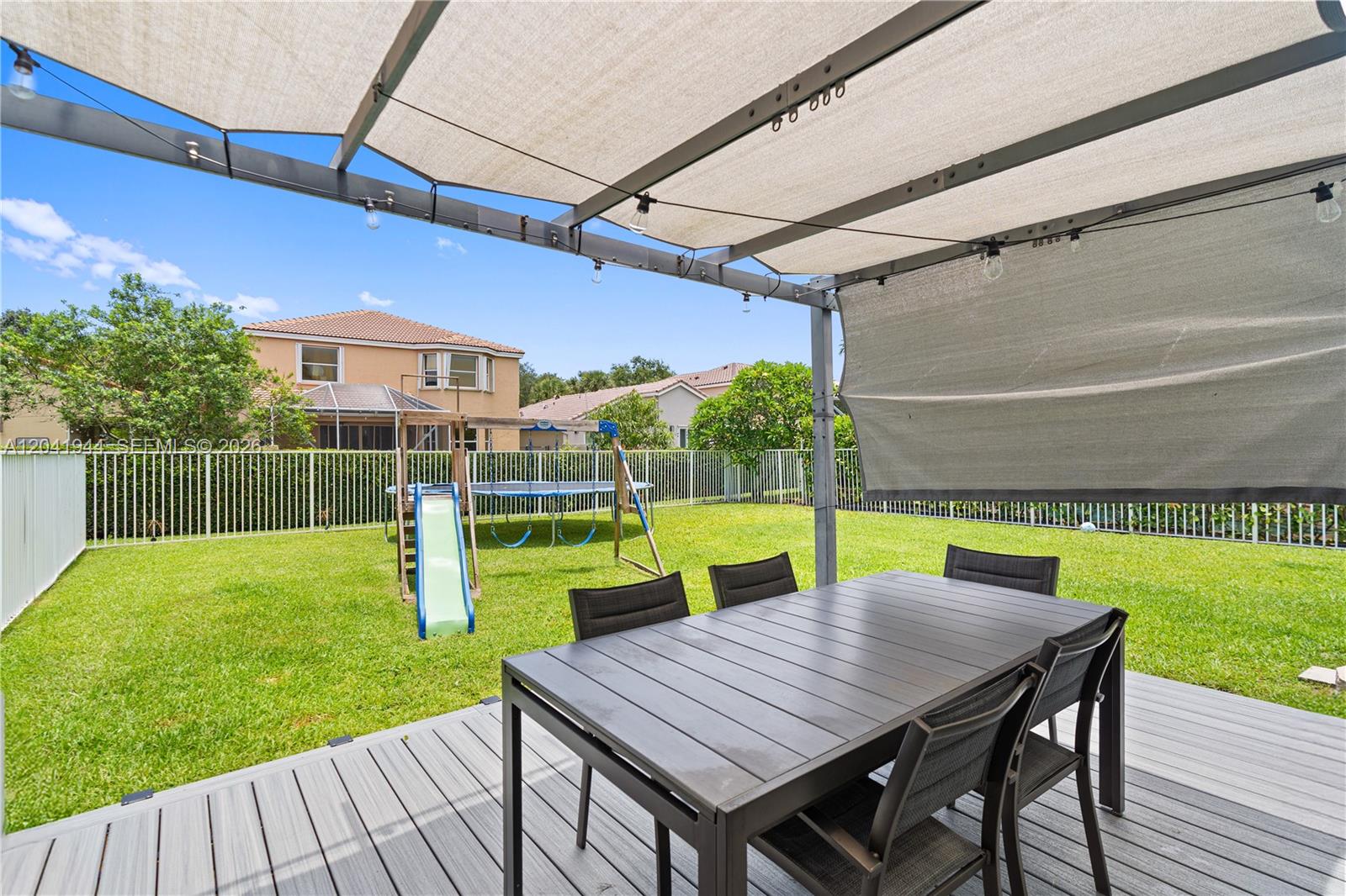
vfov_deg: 73.7
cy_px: 448
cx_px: 673
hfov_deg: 96.7
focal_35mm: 16
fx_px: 598
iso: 100
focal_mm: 16
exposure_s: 1/60
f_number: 4.5
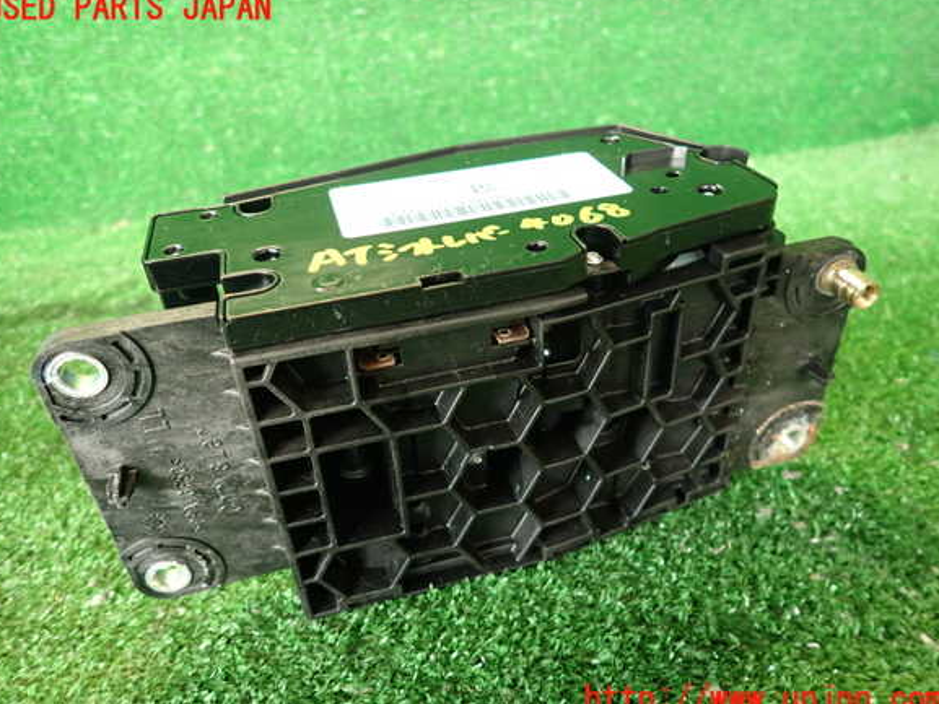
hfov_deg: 67.3
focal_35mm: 26
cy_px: 354
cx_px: 464
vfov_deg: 53.1
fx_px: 705
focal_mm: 4.5
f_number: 2
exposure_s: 1/30
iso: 250
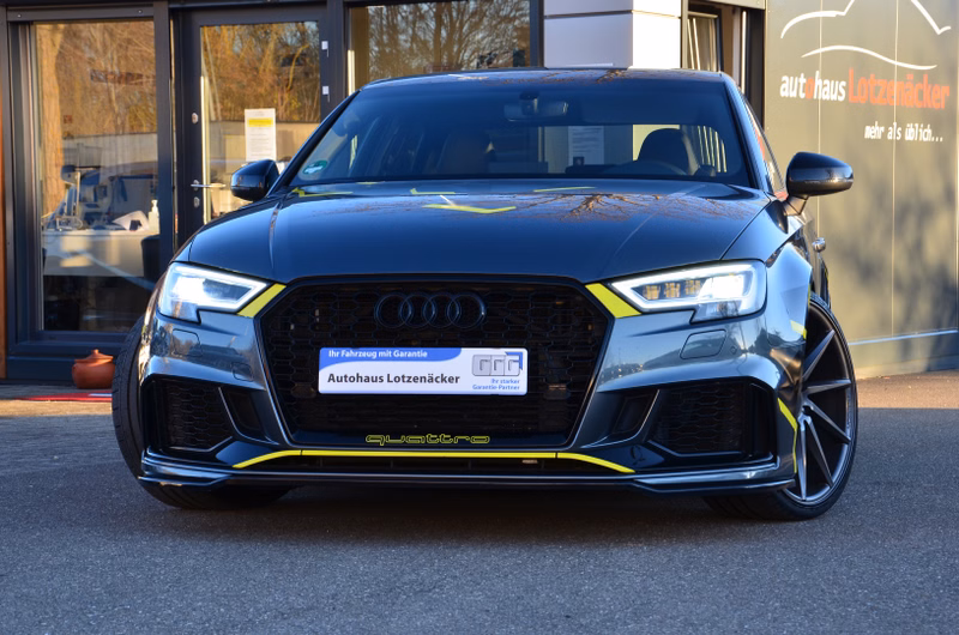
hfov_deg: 23.4
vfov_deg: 15.6
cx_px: 480
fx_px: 2313
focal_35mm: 87
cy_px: 318
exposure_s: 1/60
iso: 320
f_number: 10
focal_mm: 58
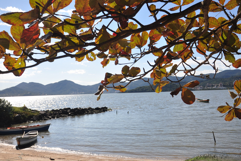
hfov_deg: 50.1
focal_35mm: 39
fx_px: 258
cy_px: 79
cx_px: 121
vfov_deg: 34.6
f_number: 5
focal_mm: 25
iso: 320
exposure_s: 1/4000
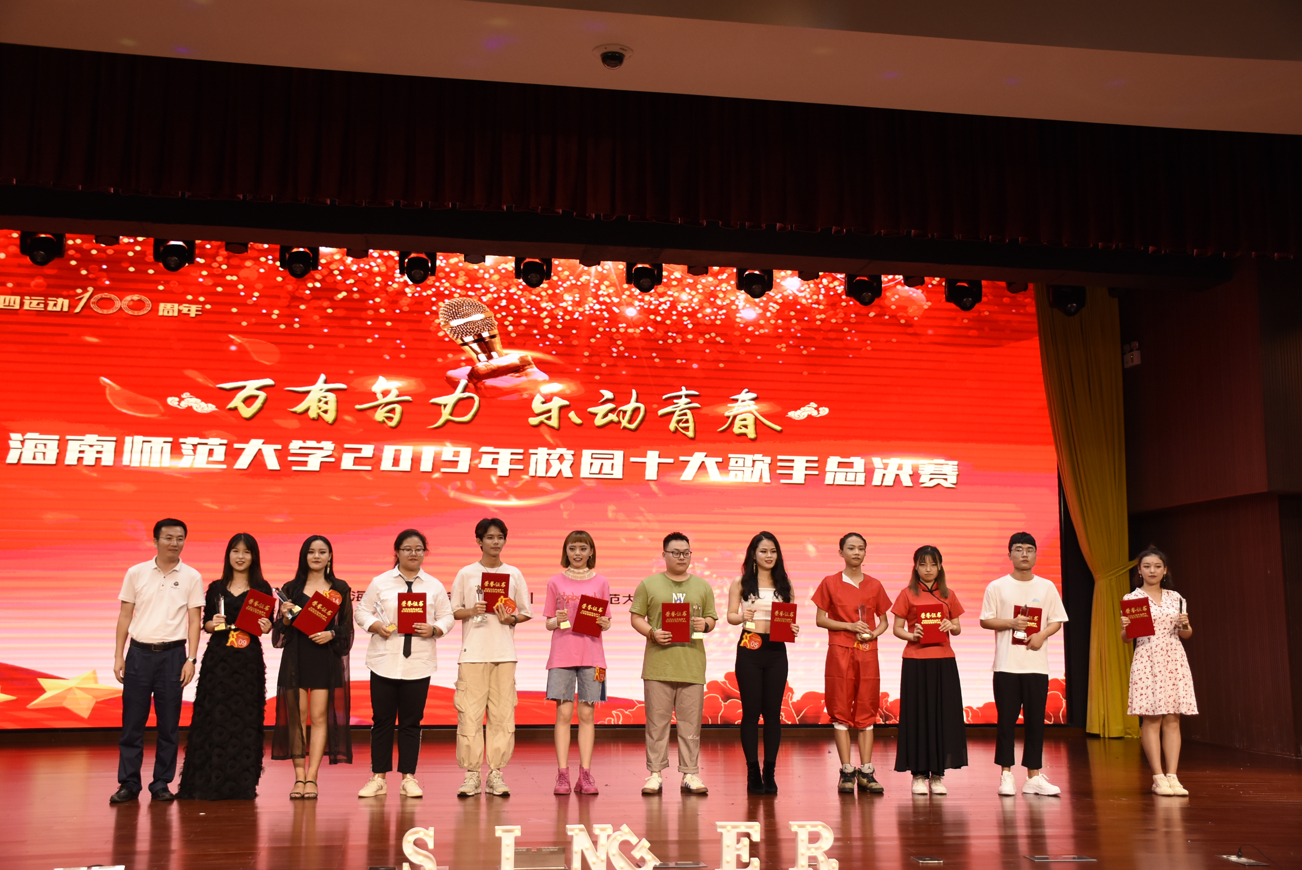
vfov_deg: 34.3
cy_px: 435
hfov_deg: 49.5
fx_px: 1412
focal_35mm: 39
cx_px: 651
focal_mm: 26
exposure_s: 1/200
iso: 720
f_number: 3.8
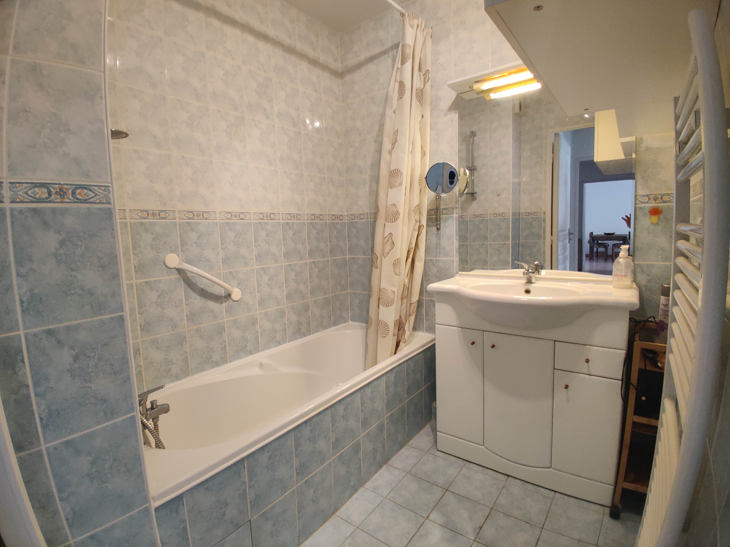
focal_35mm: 13
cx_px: 365
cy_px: 274
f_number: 2.2
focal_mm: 2.25
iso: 800
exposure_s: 1/33
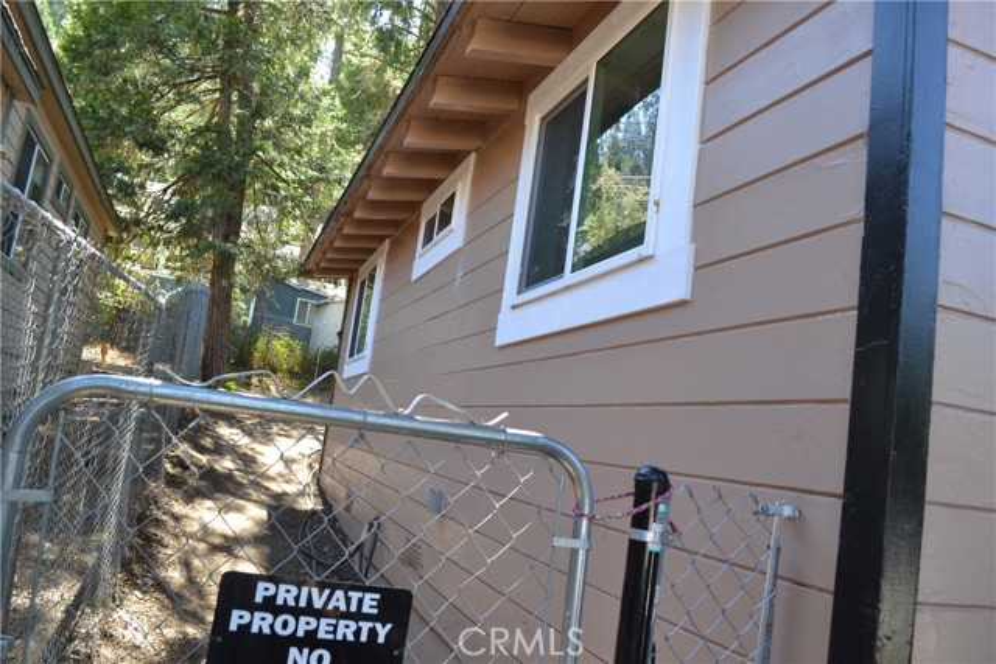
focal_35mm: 27
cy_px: 332
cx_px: 498
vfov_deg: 48.0
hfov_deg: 67.4
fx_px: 747
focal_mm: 18
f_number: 5.6
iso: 400
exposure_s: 1/100
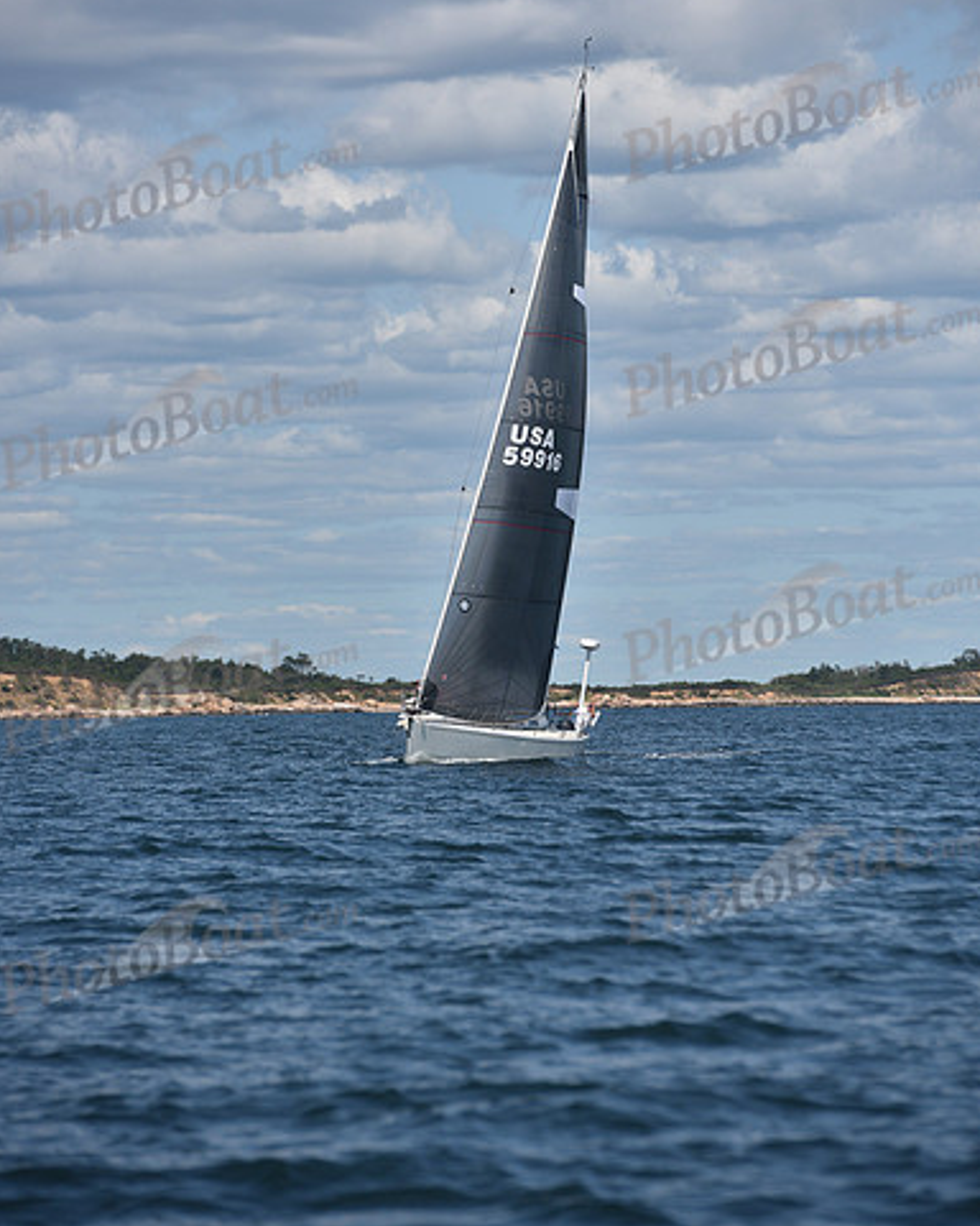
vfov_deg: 8.5
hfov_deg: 6.8
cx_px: 491
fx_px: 8230
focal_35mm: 227
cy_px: 521
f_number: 5.6
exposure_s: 1/1250
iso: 250
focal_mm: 200
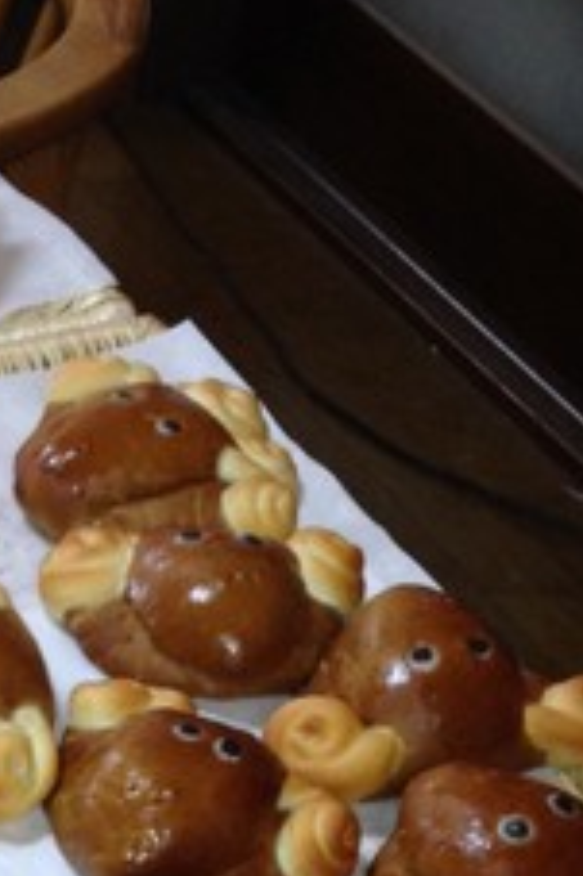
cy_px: 1385
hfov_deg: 10.8
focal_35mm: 121
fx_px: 2944
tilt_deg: -47.1
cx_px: -320
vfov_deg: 15.4
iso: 80
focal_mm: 4.12
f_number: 2.4
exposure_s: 1/20
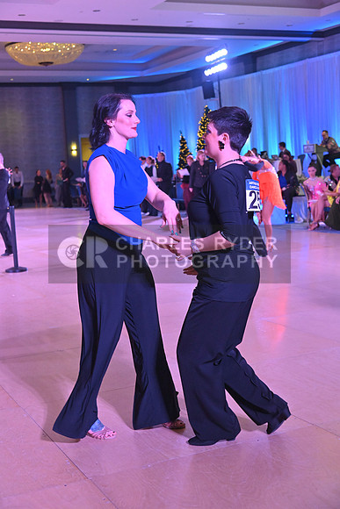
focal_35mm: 50
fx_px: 708
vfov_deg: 39.6
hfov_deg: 27.0
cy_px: 254
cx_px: 170
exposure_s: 1/320
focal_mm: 50
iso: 4500
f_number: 5
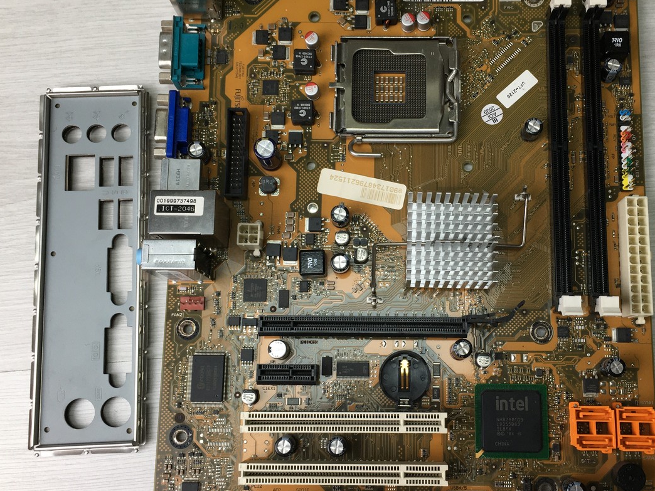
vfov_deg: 36.0
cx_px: 387
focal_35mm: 40
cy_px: 247
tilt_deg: -79.1
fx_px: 757
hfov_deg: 46.6
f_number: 2.2
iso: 40
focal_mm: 4.15
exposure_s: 1/100
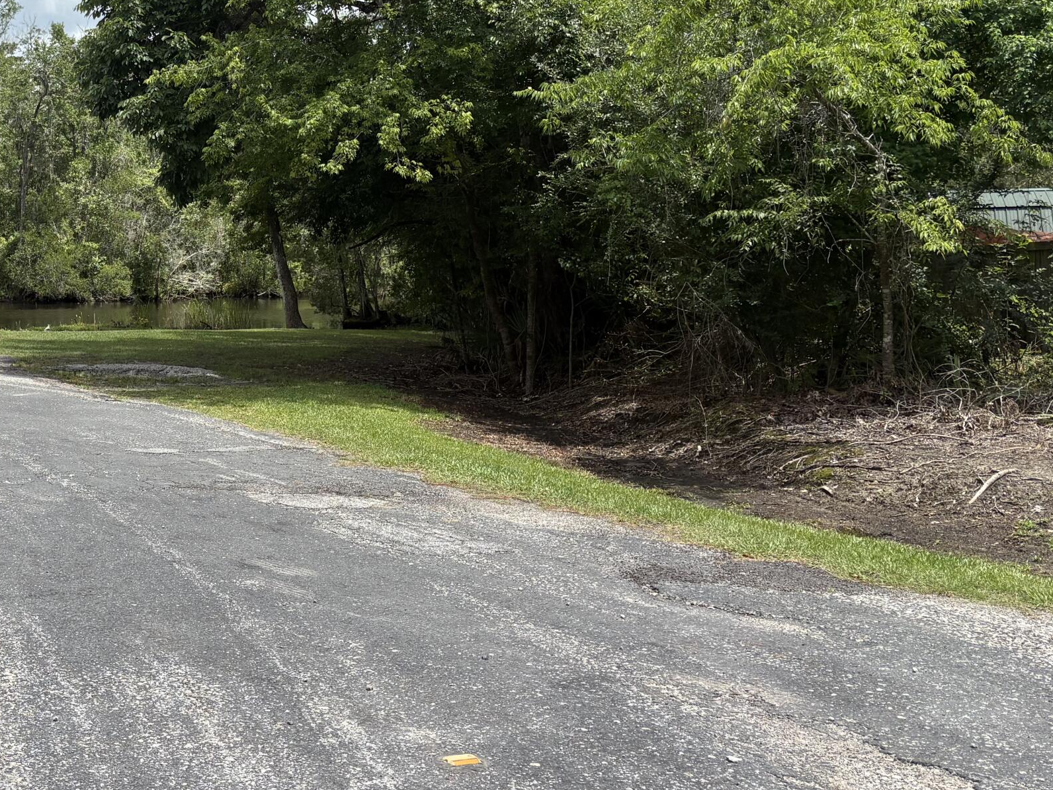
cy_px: 208
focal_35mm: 49
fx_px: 1491
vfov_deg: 29.3
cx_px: 105
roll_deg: -0.2
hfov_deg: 36.5
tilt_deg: +1.5
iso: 50
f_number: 1.6
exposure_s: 1/3125
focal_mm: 5.96
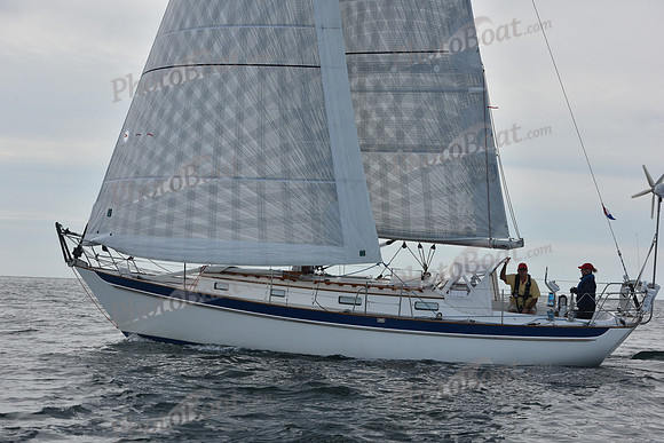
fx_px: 1384
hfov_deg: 27.0
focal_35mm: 75
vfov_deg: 18.2
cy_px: 222
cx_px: 332
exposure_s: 1/1000
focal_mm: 75
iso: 320
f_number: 8
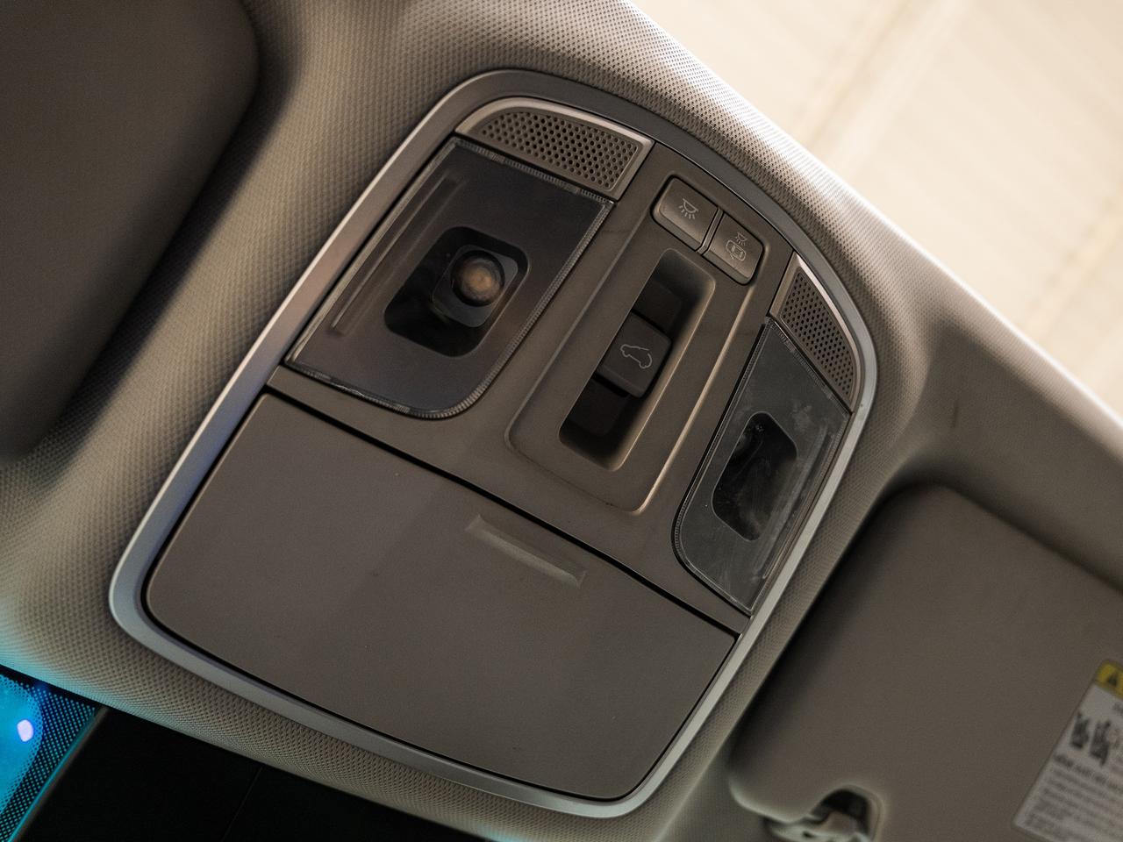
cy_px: 421
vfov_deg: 53.1
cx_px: 632
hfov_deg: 67.1
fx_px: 842
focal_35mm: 26
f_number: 3.2
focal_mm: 24
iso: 1000
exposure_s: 1/40
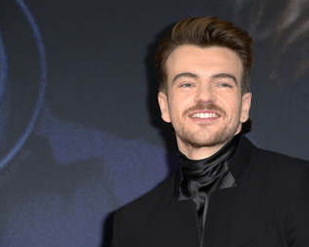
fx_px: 1664
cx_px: 204
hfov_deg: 10.6
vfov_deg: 8.5
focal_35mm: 182
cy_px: 131
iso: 2000
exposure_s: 1/250
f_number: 6.3
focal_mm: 135
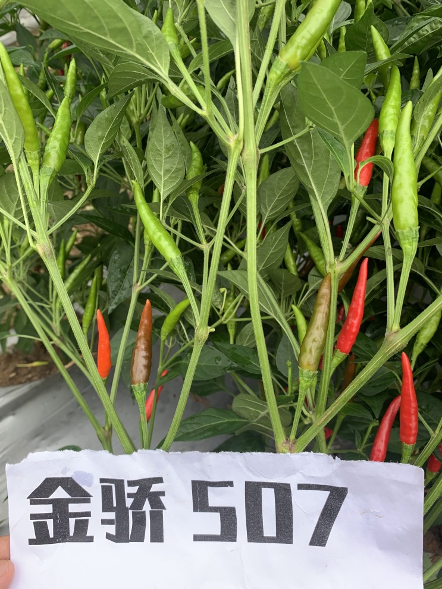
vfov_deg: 63.4
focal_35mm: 28
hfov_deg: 49.7
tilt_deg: -52.4
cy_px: 297
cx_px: 214
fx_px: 477
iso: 25
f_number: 1.8
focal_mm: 4.25
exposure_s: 1/278
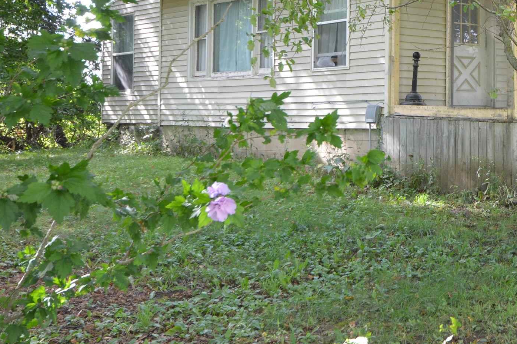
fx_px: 947
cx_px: 507
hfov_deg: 28.8
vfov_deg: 20.3
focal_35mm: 66
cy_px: 68
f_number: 5.6
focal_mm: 20
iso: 500
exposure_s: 1/60
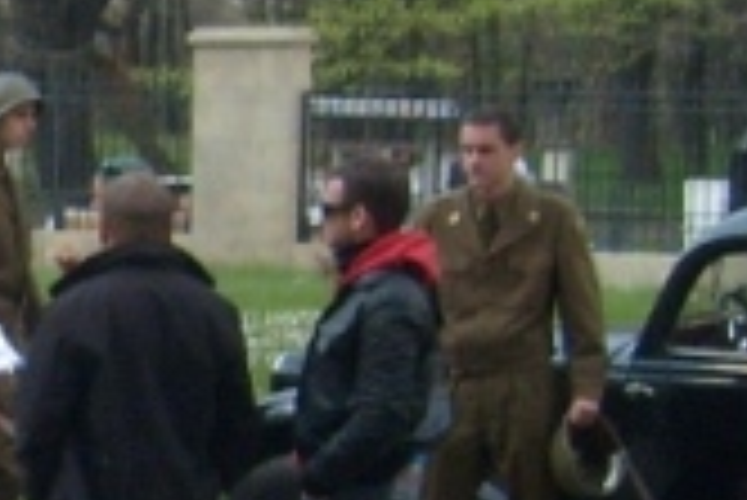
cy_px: 581
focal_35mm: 175
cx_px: -860
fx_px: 3634
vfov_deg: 7.8
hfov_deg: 10.5
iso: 80
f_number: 7.1
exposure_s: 1/125
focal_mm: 5.8
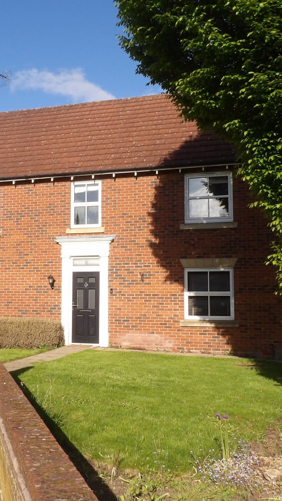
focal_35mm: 39
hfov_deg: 30.2
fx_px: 519
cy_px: 249
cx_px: 89
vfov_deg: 51.6
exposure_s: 1/551
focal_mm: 4.3
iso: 100
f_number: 4.6
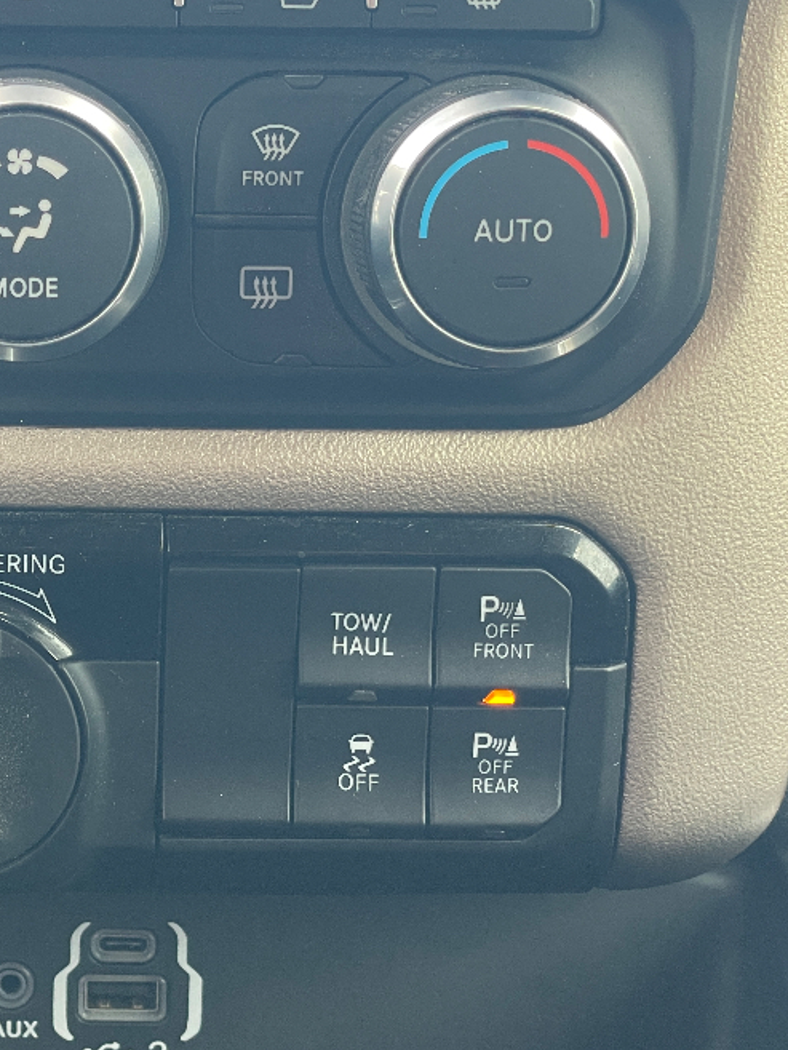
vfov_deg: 24.1
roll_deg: -0.4
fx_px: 2458
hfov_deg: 17.8
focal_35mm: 81
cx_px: -11
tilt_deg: -23.3
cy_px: 494
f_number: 2
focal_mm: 6
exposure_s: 1/99
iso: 125
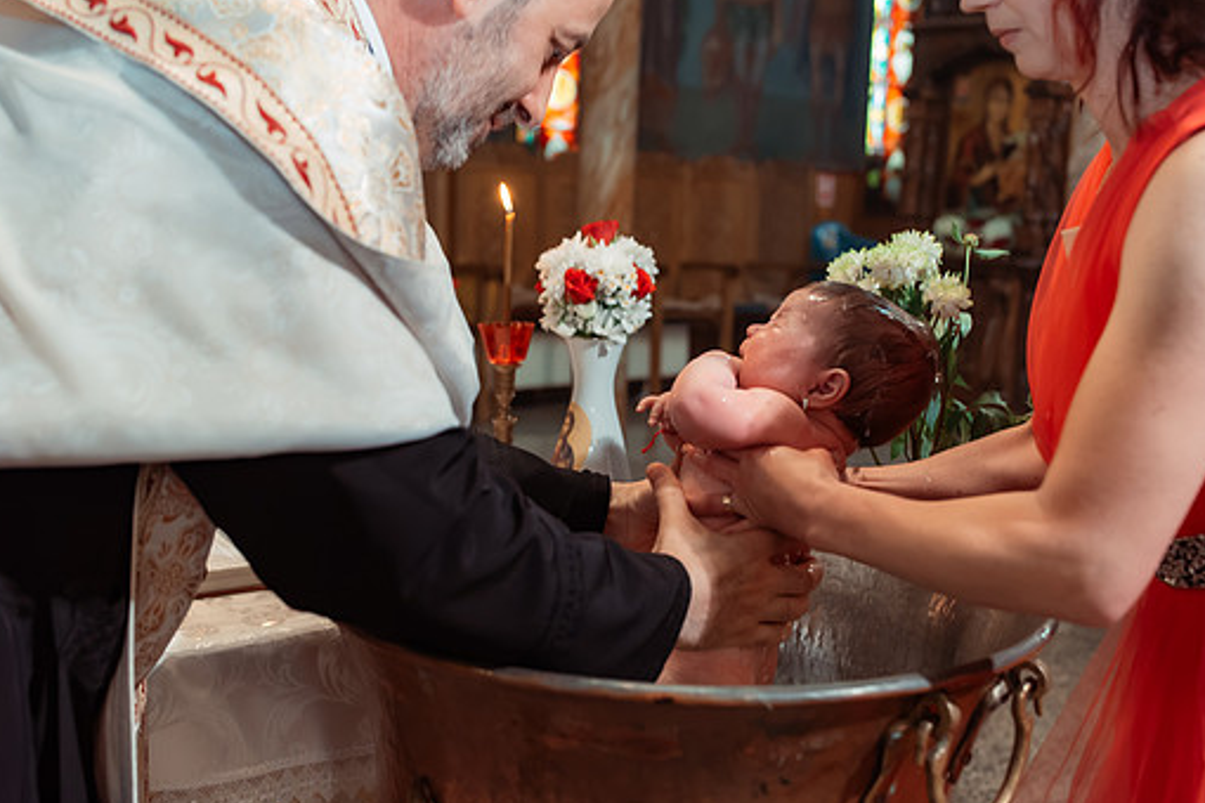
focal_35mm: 41
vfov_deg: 32.6
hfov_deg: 47.4
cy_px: 405
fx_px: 1372
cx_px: 574
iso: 1600
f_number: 3.5
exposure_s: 1/200
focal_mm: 35
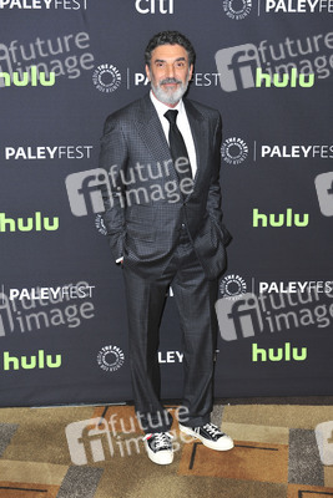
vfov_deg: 35.6
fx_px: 776
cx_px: 166
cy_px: 249
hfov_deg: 24.2
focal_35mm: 56
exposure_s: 1/320
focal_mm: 56
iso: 500
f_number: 4.5
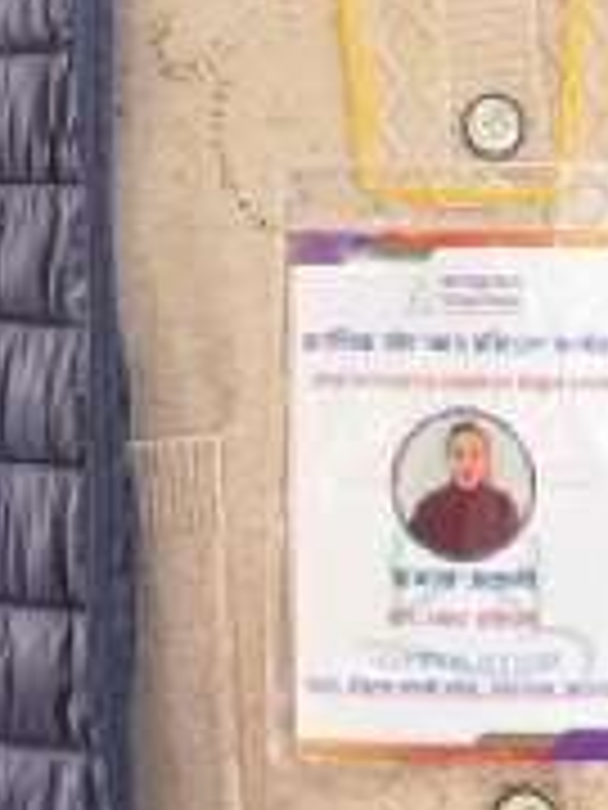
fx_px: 4332
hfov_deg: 8.0
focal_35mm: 185
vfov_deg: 10.0
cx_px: 410
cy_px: -747
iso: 320
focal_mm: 5.96
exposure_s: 1/30
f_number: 1.6
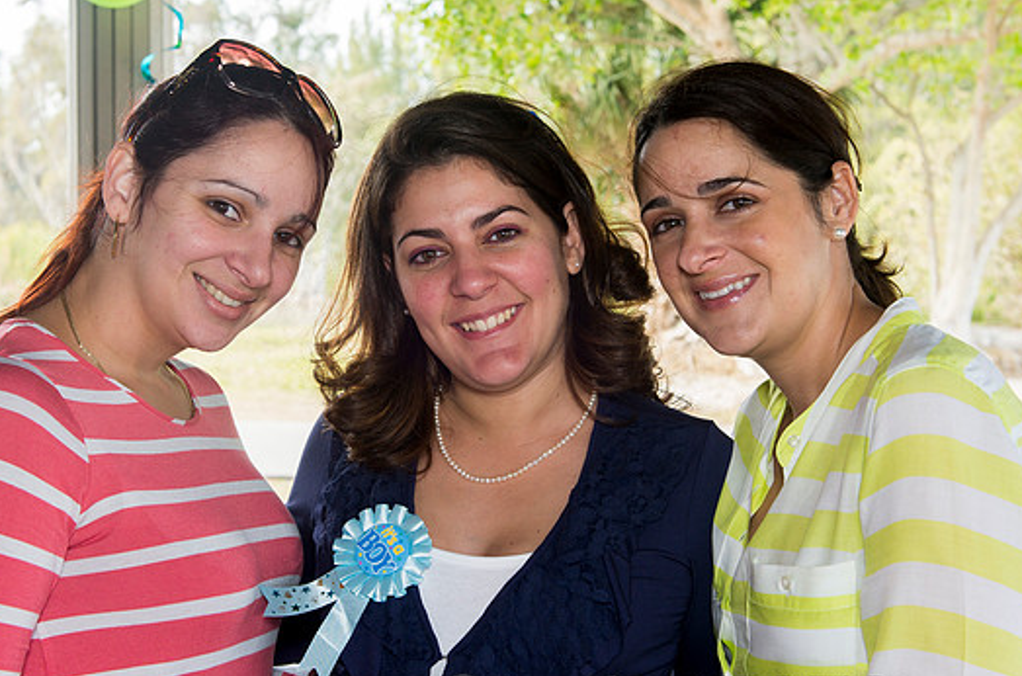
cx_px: 453
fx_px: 1614
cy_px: 286
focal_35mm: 57
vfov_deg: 23.6
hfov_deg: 35.1
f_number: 6.3
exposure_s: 1/125
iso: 320
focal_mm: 42
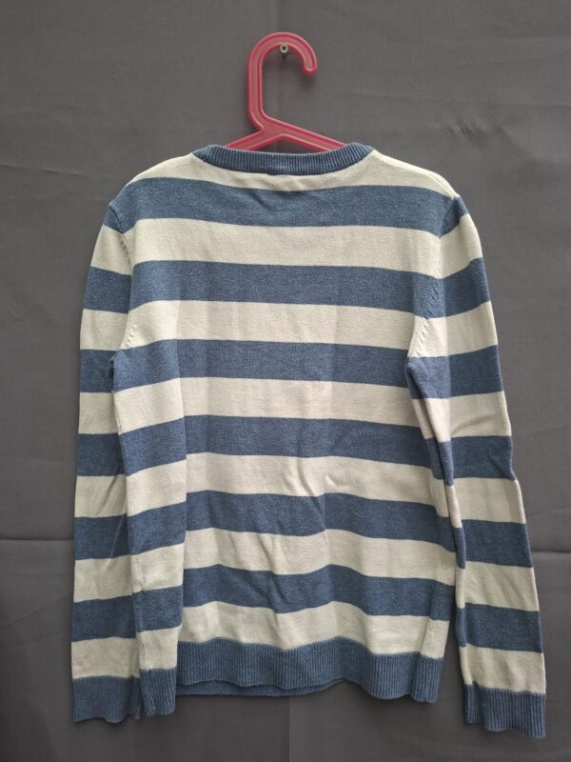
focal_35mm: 23
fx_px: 506
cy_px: 381
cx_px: 286
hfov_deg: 58.9
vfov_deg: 73.9
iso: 64
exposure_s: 1/60
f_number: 1.8
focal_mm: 5.54
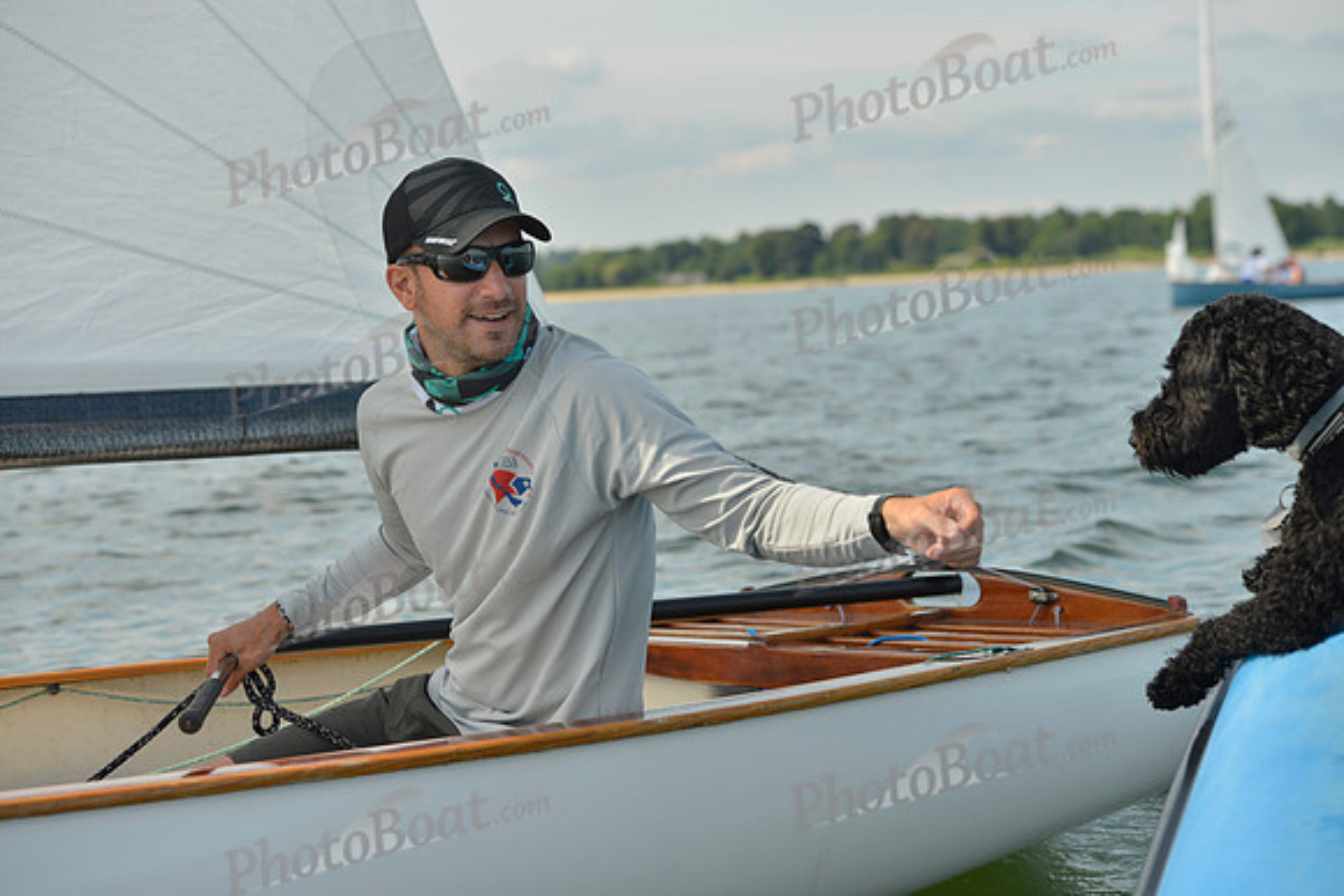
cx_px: 672
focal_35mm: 70
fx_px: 2614
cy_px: 448
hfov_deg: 28.8
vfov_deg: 19.5
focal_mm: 70
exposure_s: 1/1250
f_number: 5.6
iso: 200
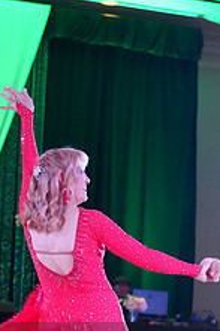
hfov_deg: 7.4
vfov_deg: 11.0
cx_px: 182
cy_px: 373
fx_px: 1689
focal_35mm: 184
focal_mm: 70
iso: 6400
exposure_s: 1/400
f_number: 2.8
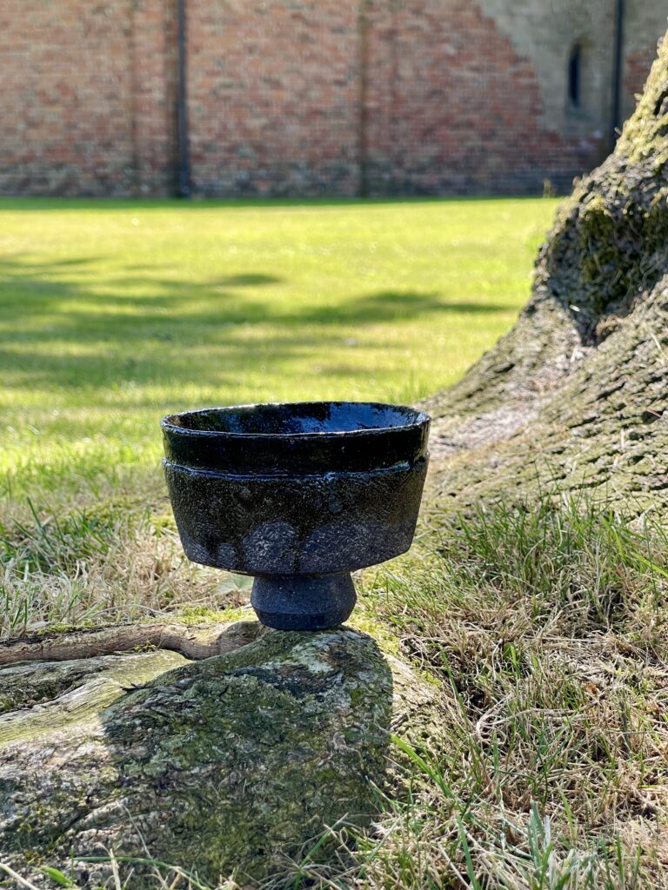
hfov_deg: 22.9
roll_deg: +0.2
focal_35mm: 64
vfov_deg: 30.3
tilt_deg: -8.6
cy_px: 445
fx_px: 1647
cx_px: 334
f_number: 2.2
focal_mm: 7.5
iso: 20
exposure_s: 1/117
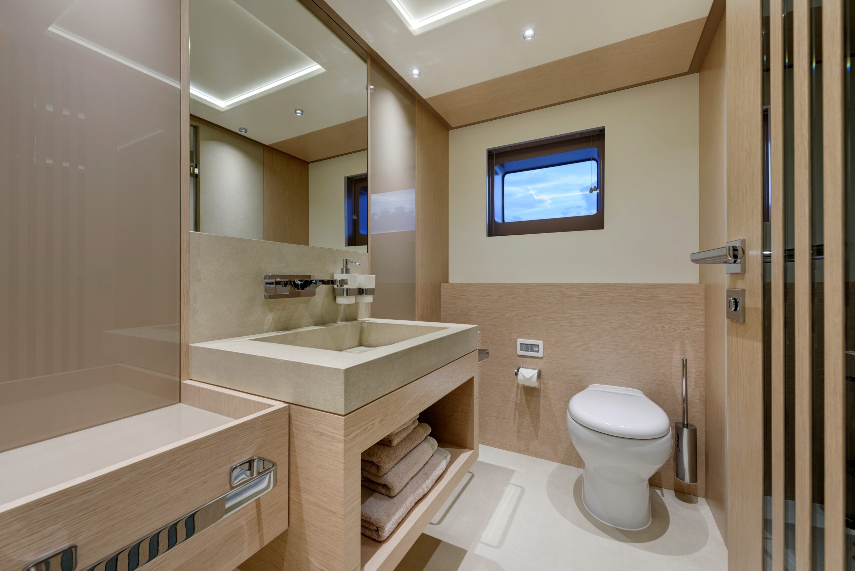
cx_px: 428
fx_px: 333
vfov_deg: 81.3
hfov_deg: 104.2
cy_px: 286
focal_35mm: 14
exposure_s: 1/1.67
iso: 100
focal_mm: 14
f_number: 11
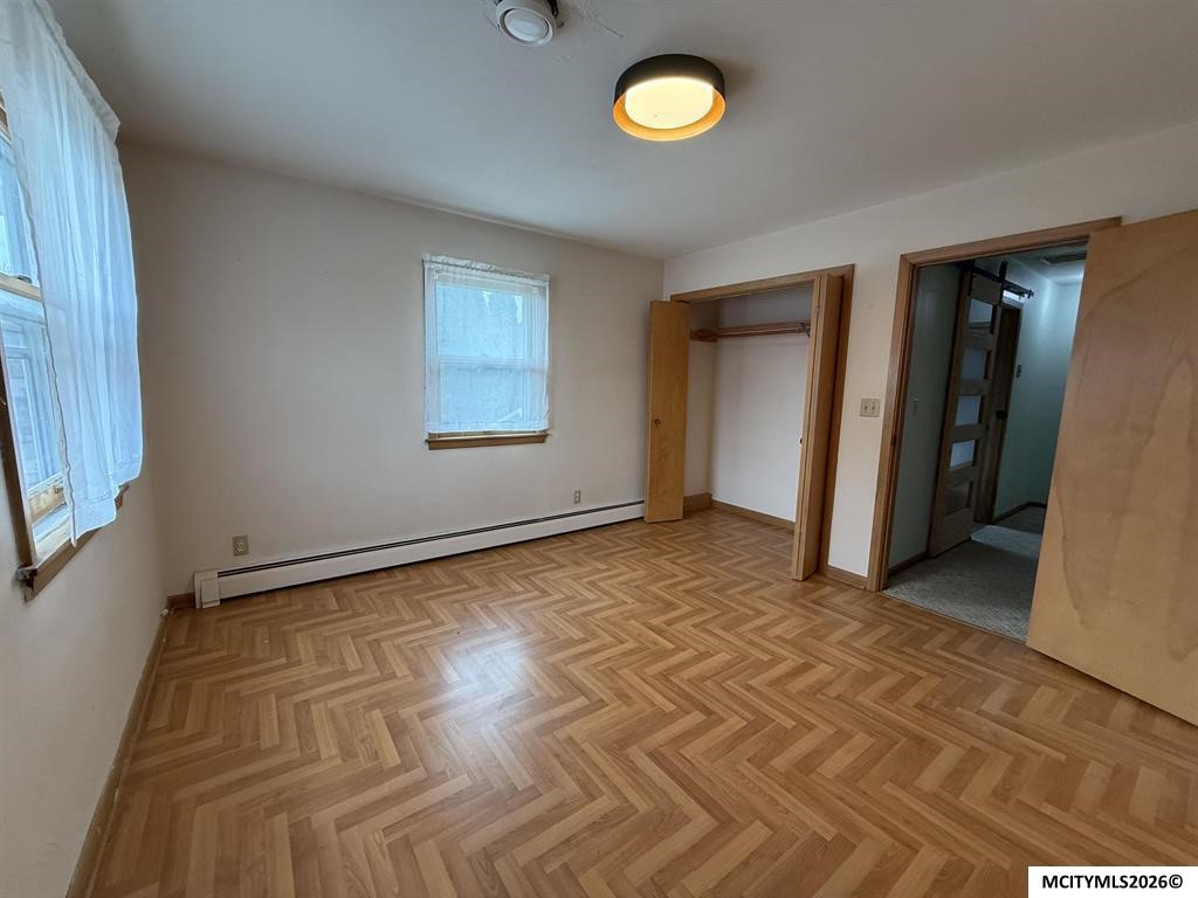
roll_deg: -0.7
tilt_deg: -6.7
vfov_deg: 85.7
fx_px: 485
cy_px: 449
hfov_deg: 102.1
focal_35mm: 14
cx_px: 599
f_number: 2.2
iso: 250
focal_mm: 2.22
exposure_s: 1/120
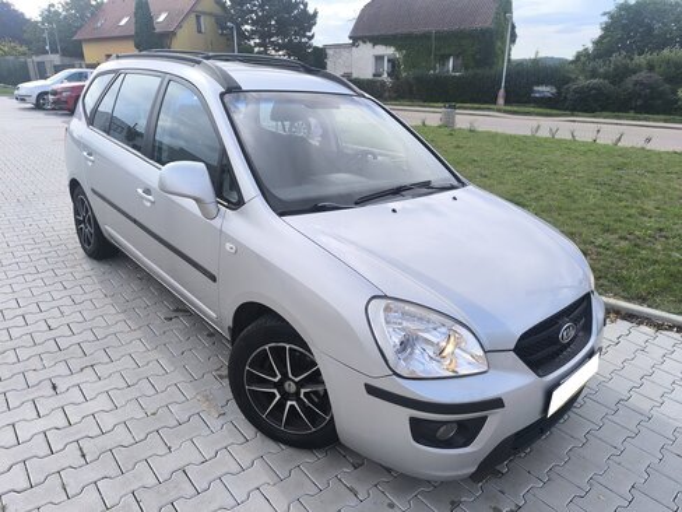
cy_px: 256
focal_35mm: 23
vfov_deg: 58.9
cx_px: 341
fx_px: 453
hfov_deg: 73.9
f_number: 1.65
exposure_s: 1/573
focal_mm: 6.14
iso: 50
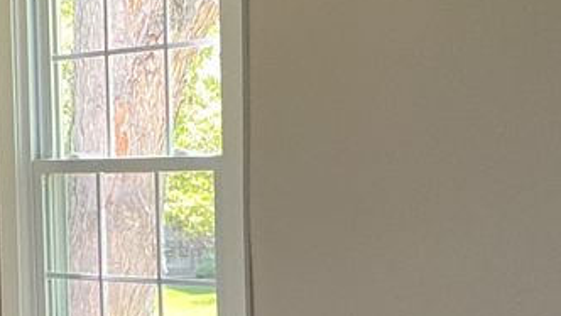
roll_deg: +2.5
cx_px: -74
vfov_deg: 8.8
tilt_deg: -5.0
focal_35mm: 137
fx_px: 2039
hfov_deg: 15.2
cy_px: 333
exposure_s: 1/60
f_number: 1.8
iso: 125
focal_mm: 3
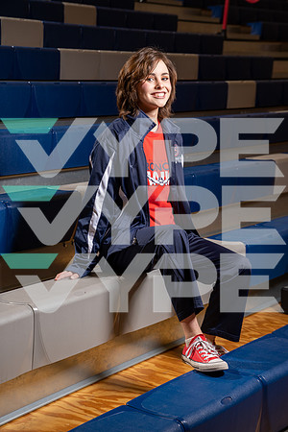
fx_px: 840
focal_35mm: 70
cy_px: 216
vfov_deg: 28.8
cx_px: 144
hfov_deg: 19.5
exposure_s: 1/250
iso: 320
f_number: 5.6
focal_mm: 70
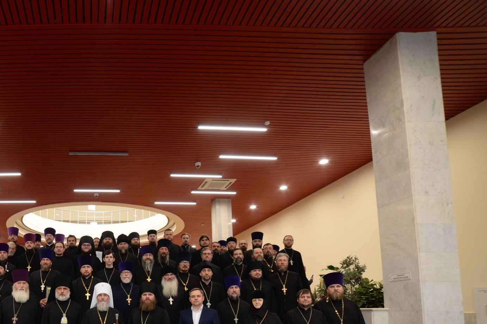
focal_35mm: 25
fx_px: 338
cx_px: 82
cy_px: 281
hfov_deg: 63.8
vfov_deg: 47.0
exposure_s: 1/60
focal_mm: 14
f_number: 4
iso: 900
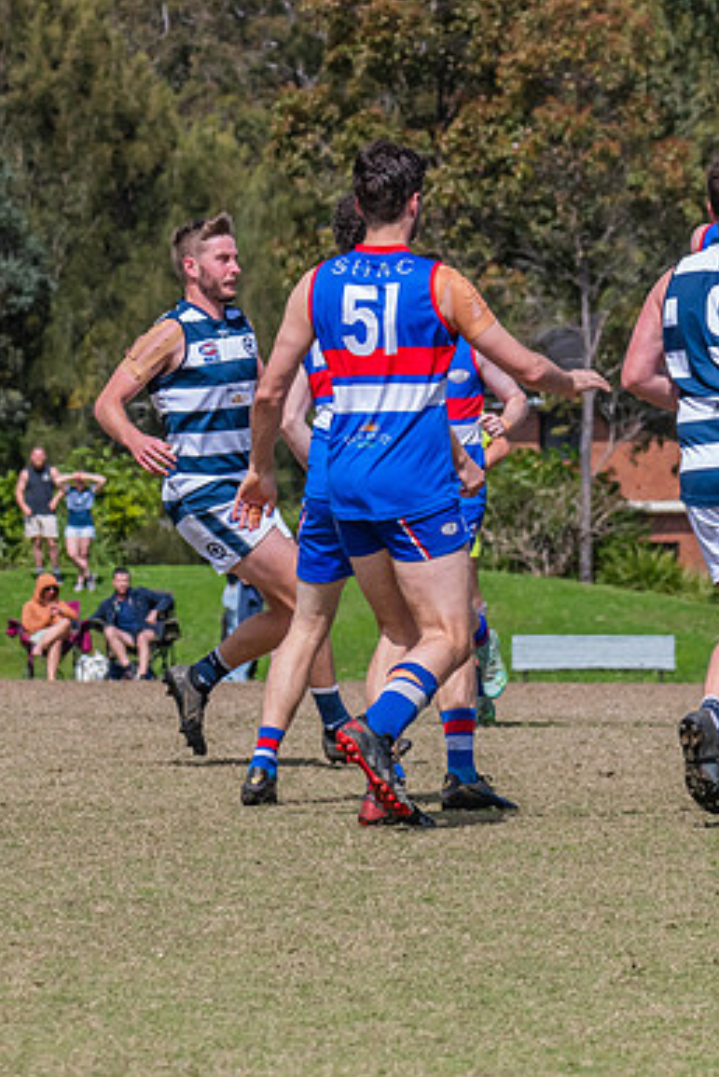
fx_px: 10924
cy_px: 483
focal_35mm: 365
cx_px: 560
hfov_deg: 3.8
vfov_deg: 5.6
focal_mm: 170
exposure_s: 1/1600
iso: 800
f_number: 9
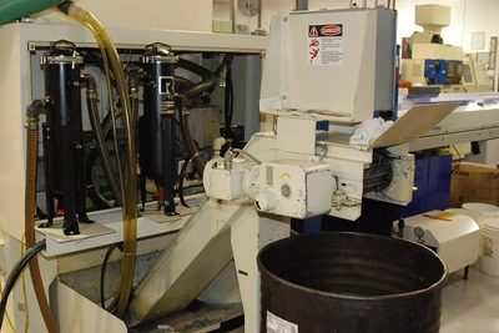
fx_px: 582
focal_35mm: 42
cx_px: 250
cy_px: 166
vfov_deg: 31.9
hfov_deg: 46.4
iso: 1600
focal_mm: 28
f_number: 5.6
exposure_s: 1/60
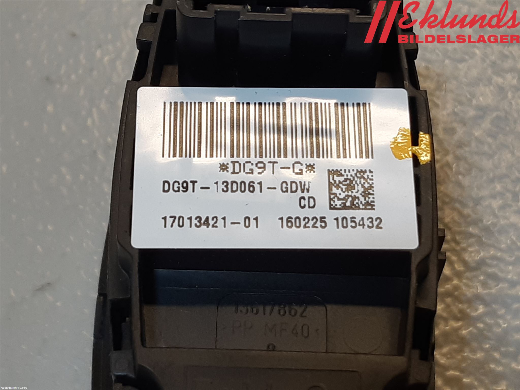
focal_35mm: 26
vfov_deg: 53.1
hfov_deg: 67.3
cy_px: 195
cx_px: 260
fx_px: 391
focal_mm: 3.93
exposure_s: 1/100
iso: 40
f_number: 1.7
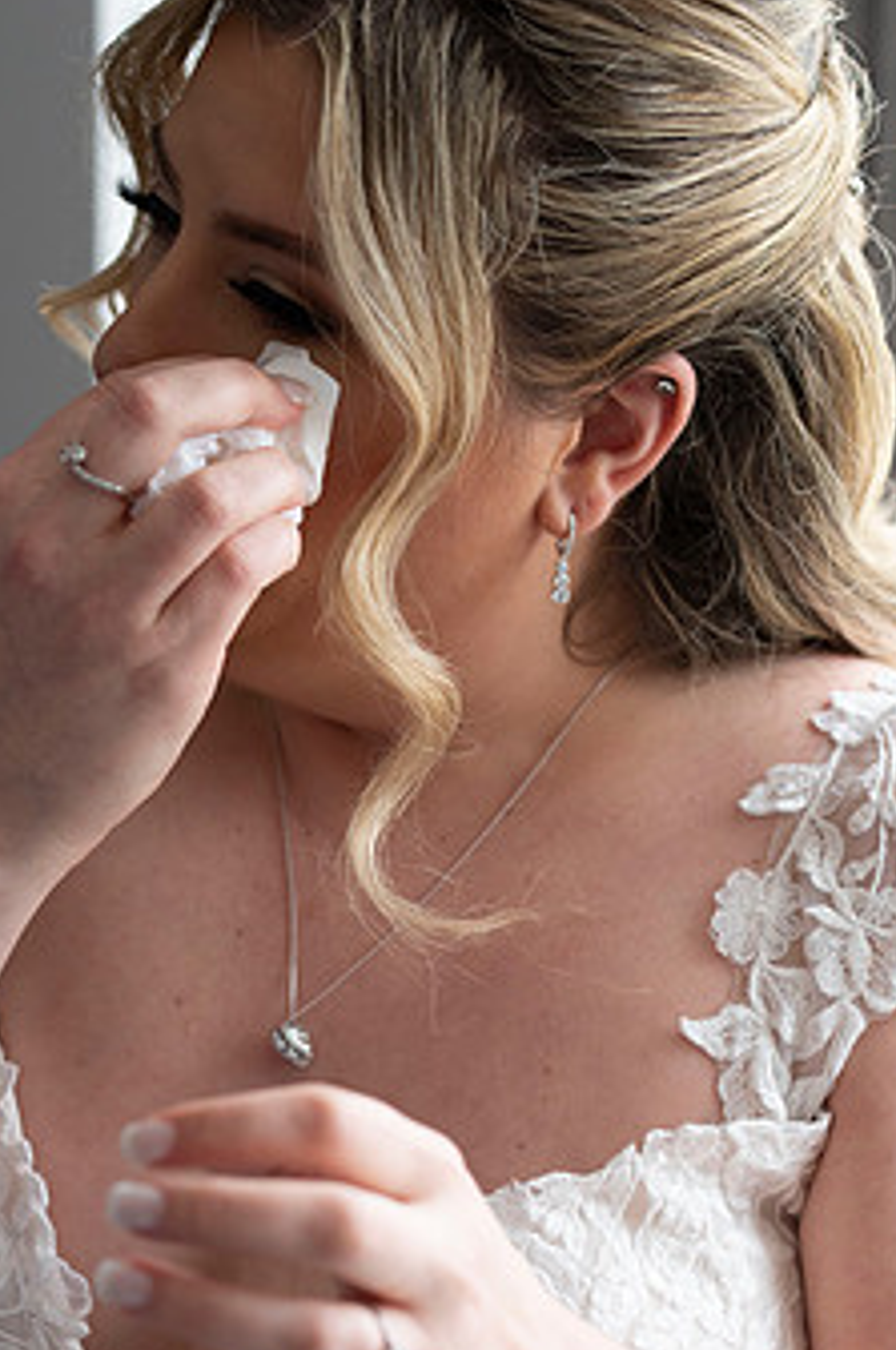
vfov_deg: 18.0
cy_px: 767
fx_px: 4269
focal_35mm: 114
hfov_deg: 12.0
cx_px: 303
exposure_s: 1/800
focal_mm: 85
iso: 1600
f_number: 4
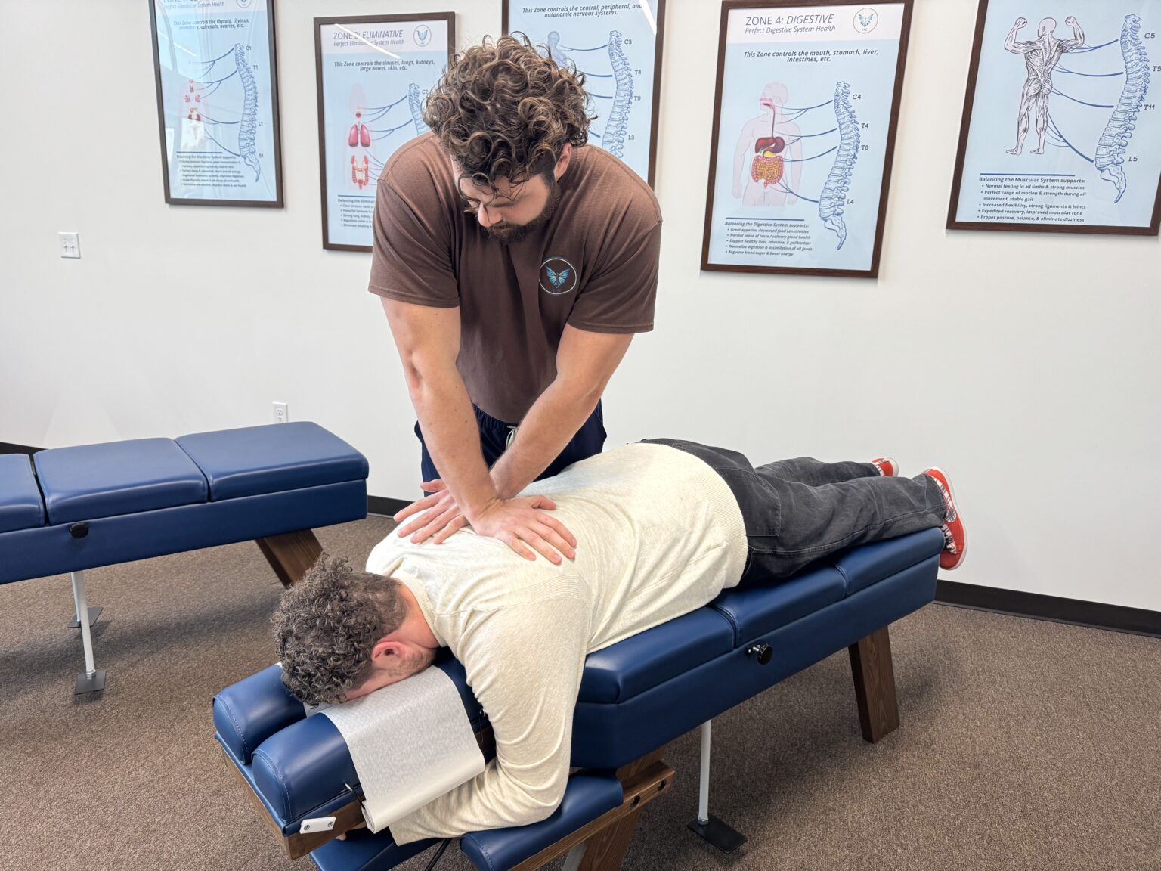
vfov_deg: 56.8
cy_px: 436
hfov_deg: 71.6
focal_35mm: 24
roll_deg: -1.3
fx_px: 805
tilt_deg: -16.4
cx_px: 580
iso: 200
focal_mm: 6.76
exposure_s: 1/120
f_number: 1.78
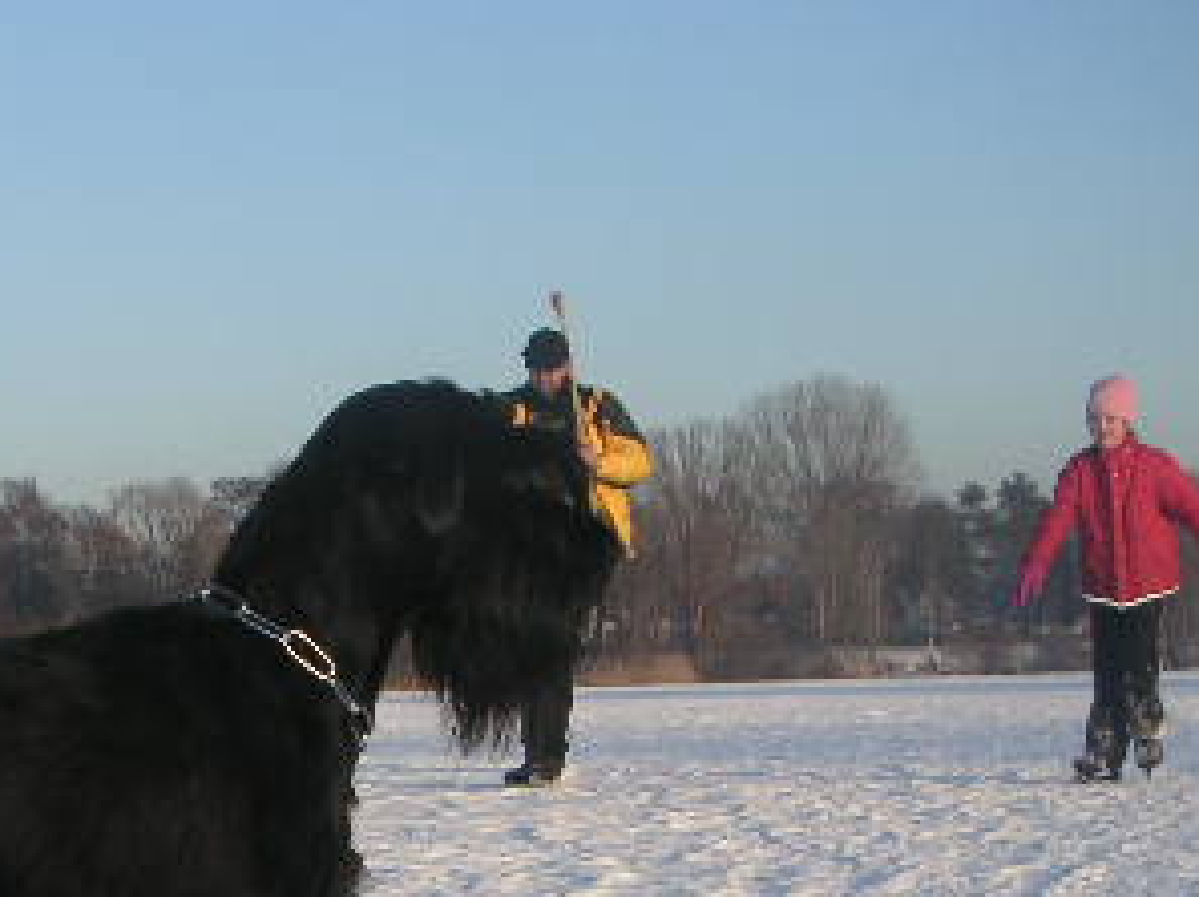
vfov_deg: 17.6
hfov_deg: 23.5
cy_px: 865
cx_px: 210
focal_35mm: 82
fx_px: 2837
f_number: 2.8
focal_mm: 6
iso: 50
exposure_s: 1/500
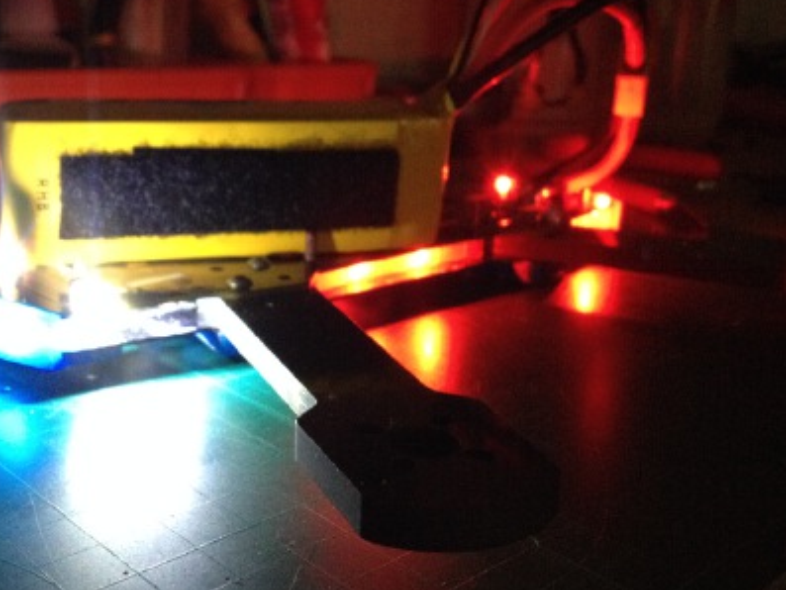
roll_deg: -1.5
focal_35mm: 47
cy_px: 240
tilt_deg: -14.3
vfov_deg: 30.8
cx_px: 306
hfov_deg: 40.2
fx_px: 1068
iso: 400
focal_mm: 4.28
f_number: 2.4
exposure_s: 1/15
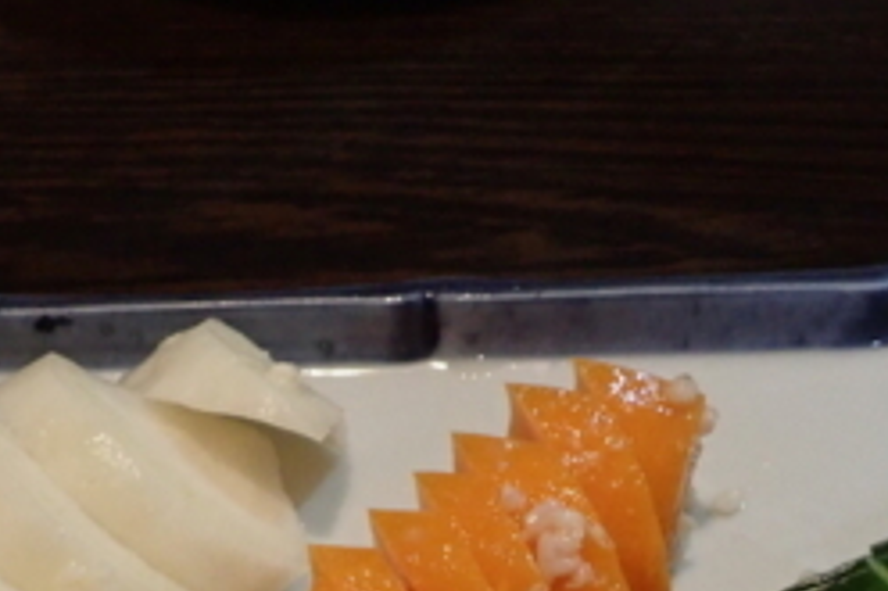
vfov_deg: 15.0
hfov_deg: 23.1
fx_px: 2169
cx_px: 340
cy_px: 702
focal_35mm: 88
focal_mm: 6.42
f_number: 2.6
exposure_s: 1/30
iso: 800
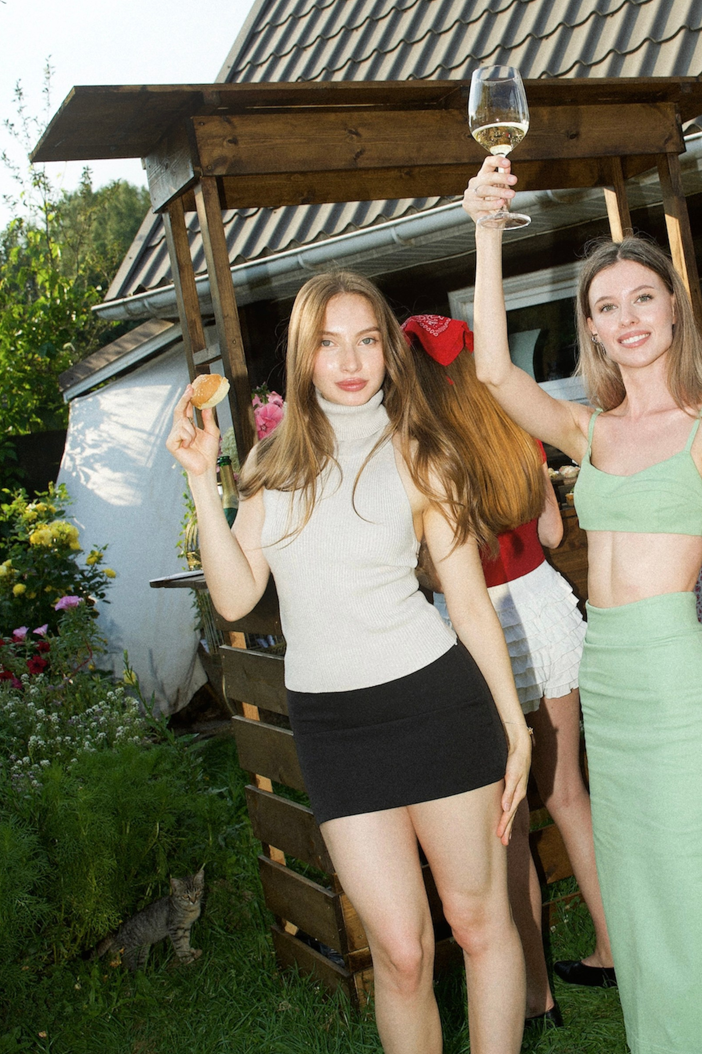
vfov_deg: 41.1
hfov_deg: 27.4
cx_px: 576
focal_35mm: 48
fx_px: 1404
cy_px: 500
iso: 100
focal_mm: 28
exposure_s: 1/250
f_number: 7.1
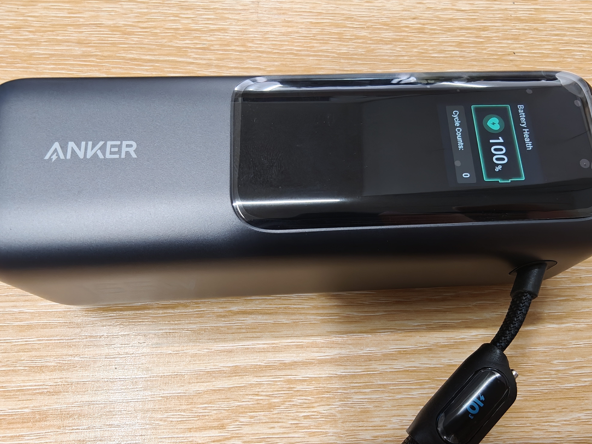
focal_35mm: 24
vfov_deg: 56.8
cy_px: 225
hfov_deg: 71.6
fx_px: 410
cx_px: 303
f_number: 2
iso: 2000
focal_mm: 2.3
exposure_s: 1/60
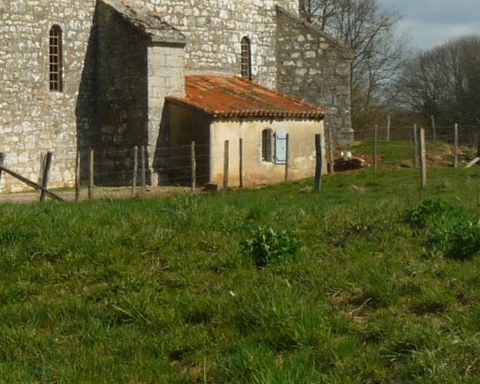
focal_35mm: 155
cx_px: -27
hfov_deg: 12.3
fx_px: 2202
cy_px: -44
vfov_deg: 9.9
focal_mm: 6.6
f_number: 7.1
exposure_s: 1/500
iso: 100
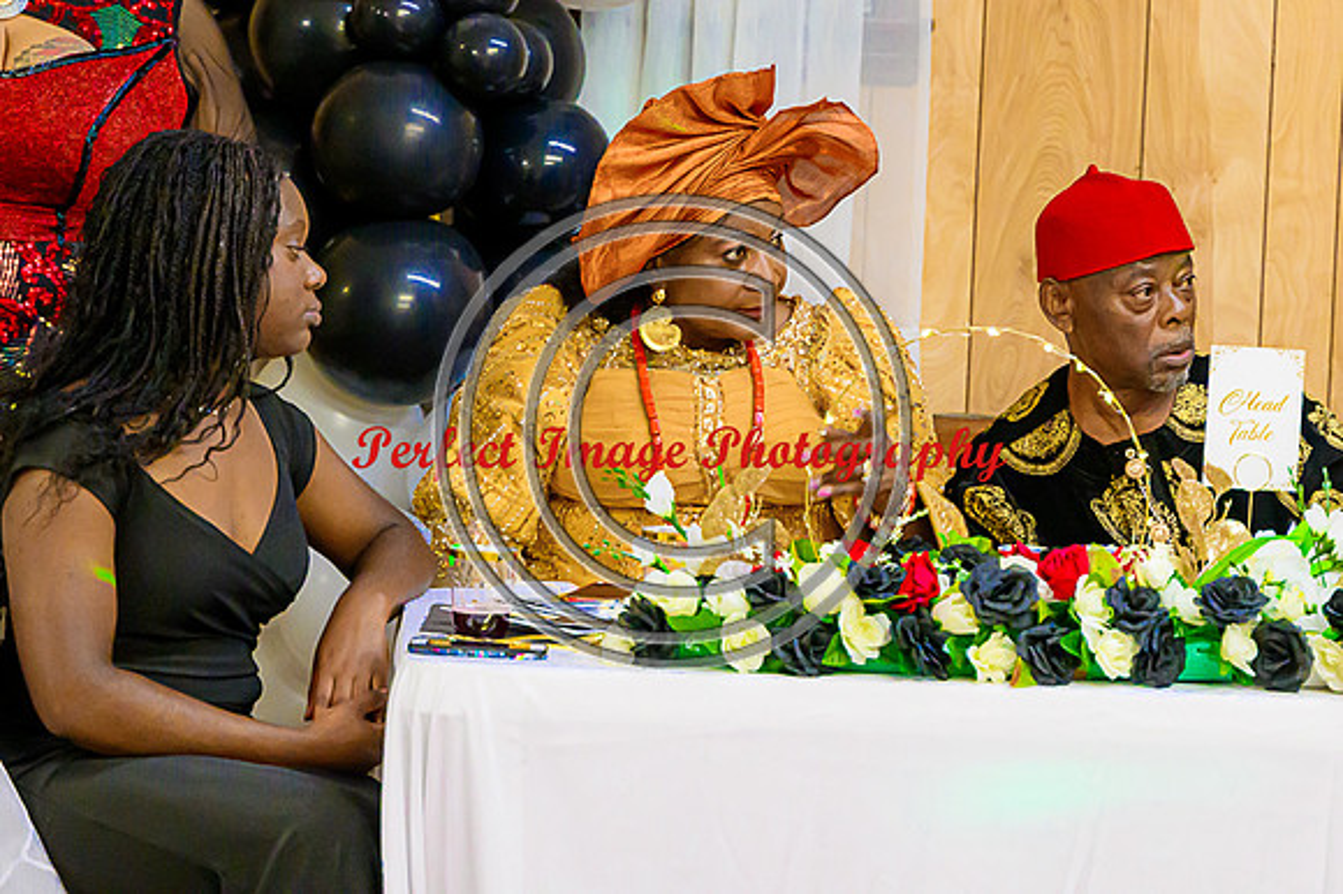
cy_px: 262
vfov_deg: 8.7
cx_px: 949
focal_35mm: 158
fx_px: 5900
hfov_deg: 13.0
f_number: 3.2
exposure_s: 1/125
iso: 2500
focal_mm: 75
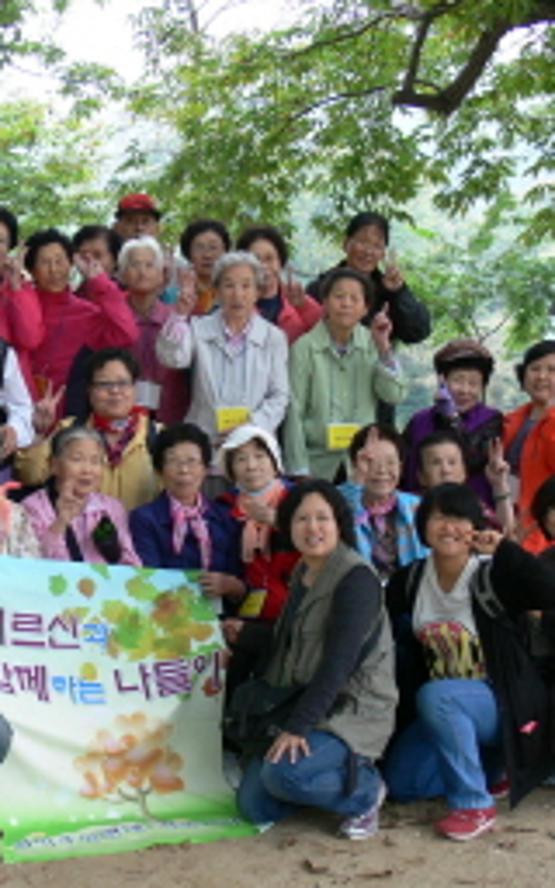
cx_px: 83
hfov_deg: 22.0
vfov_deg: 35.1
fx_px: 1404
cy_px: 444
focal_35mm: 58
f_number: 2.8
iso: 80
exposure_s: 1/50
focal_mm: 8.2
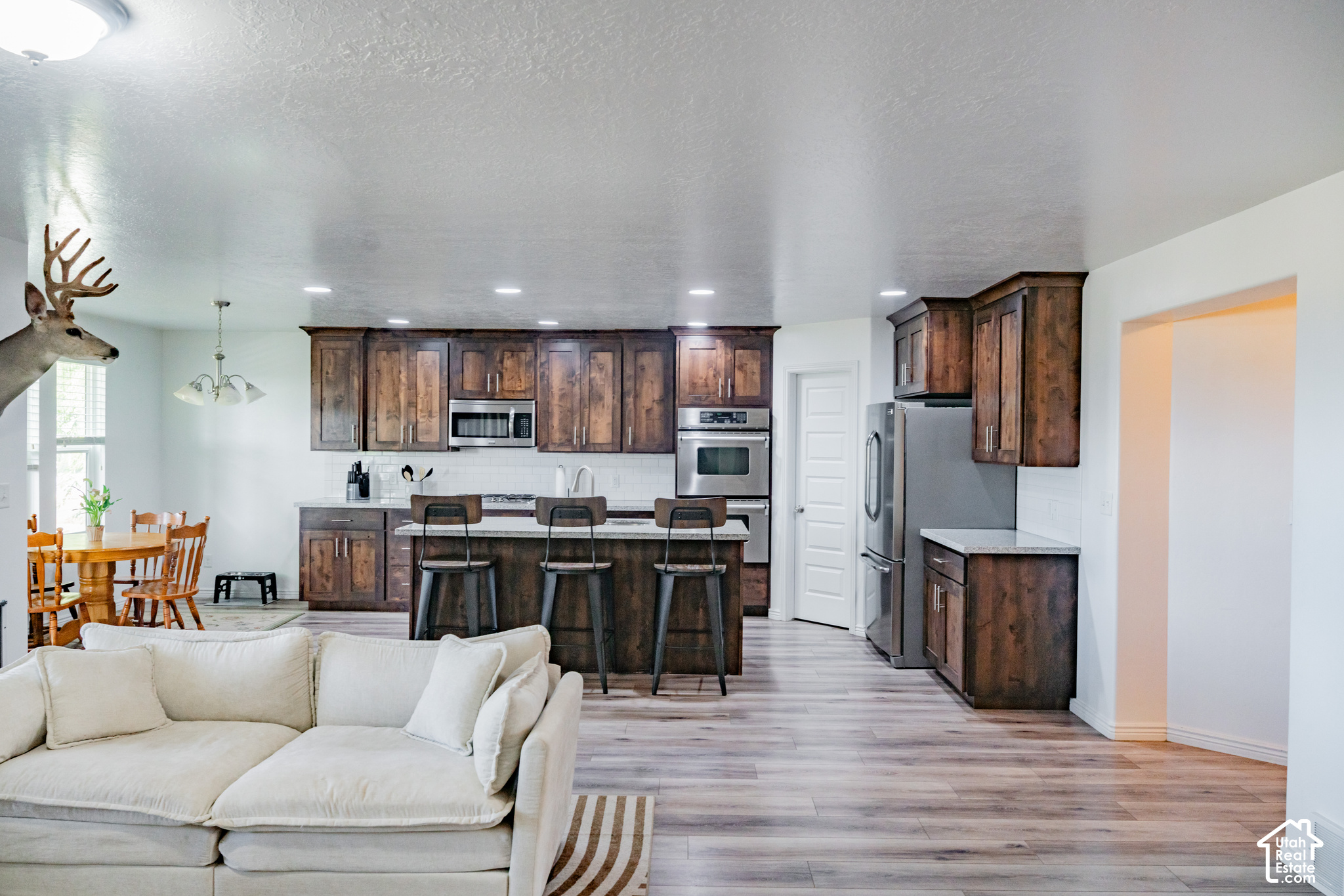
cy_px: 448
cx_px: 672
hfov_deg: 73.1
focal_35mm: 24
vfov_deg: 52.6
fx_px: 906
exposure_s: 1/80
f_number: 5.6
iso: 1000
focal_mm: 24
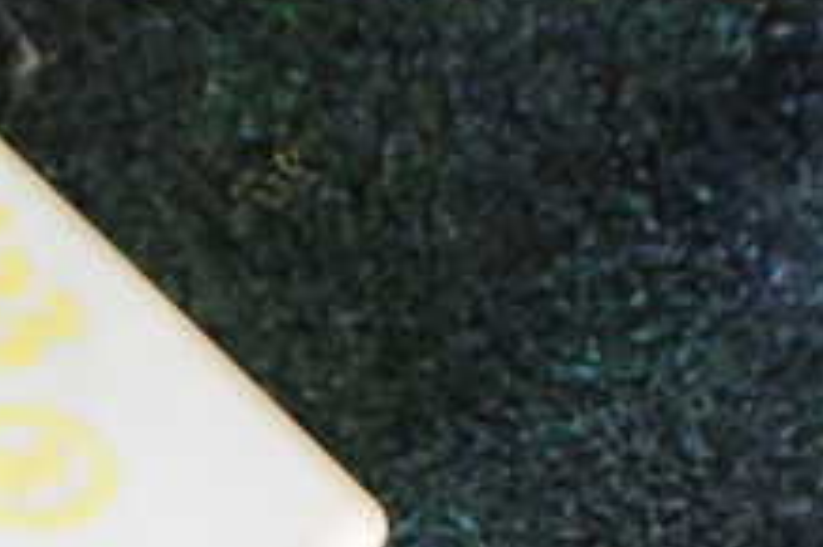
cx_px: -200
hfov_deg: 21.7
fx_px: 1965
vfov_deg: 14.7
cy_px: 822
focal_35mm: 86
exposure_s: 1/125
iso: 800
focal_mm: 5.4
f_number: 2.3
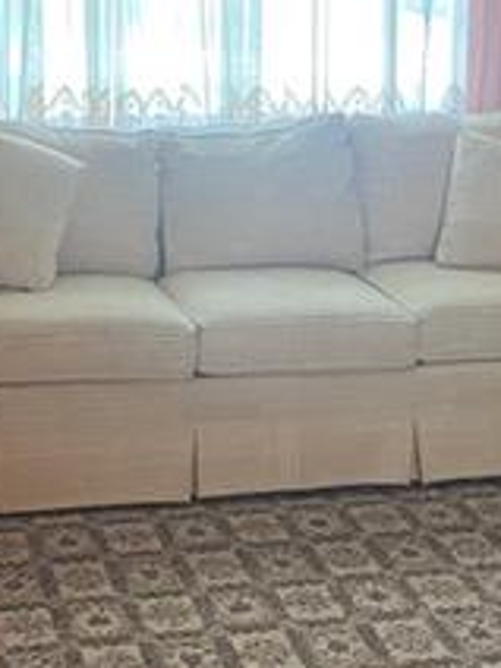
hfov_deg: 15.7
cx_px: 280
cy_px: 202
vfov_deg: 20.8
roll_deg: +0.2
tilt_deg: -8.9
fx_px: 1814
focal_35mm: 94
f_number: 1.8
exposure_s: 1/40
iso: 400
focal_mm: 4.25
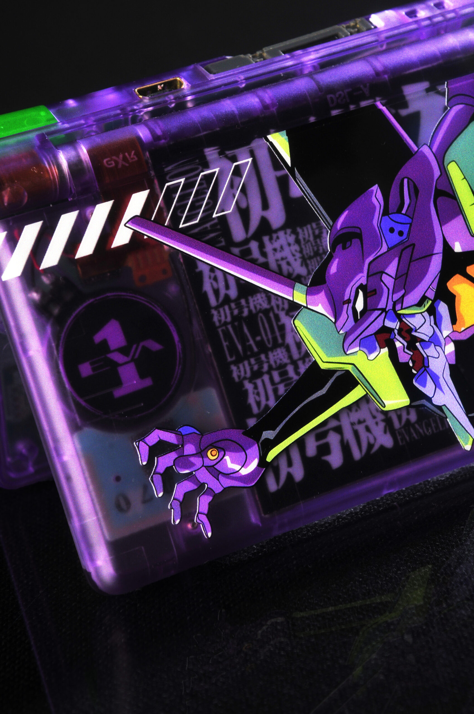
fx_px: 2079
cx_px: 237
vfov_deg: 19.5
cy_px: 357
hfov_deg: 13.0
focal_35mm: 105
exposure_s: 1/180
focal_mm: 70
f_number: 11
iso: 200
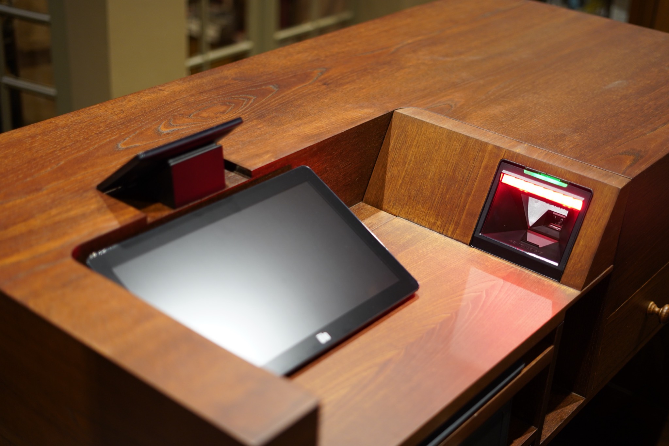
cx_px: 334
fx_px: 929
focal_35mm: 50
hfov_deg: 39.6
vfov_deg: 27.0
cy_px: 223
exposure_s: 1/50
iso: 800
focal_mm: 50
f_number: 1.8
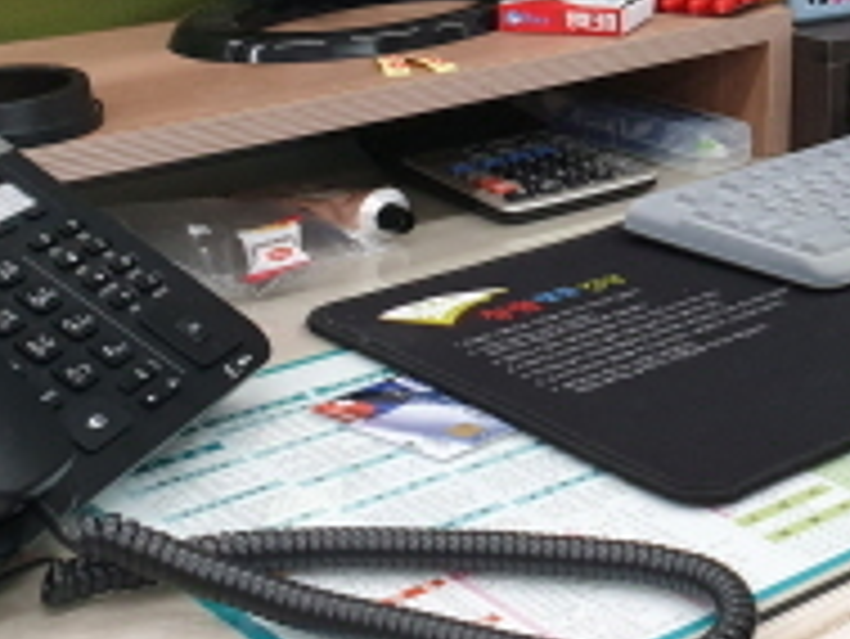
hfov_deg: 22.7
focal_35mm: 77
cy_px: -162
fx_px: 1892
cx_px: 1093
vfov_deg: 18.0
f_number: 2.4
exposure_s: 1/60
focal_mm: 4.3
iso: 160
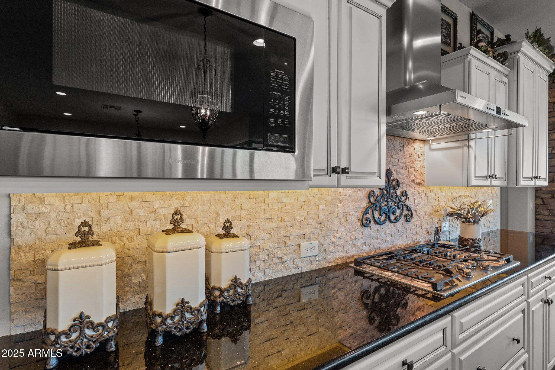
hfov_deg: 90.0
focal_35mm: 18
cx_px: 278
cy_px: 185
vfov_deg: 67.4
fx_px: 277
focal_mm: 18
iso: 400
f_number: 8
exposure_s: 1/20
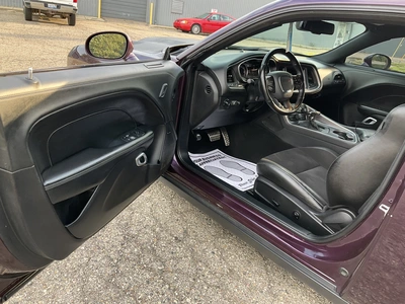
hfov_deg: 61.7
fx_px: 339
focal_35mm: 29
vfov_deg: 48.2
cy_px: 152
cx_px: 202
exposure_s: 1/122
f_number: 1.8
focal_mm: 3
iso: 25
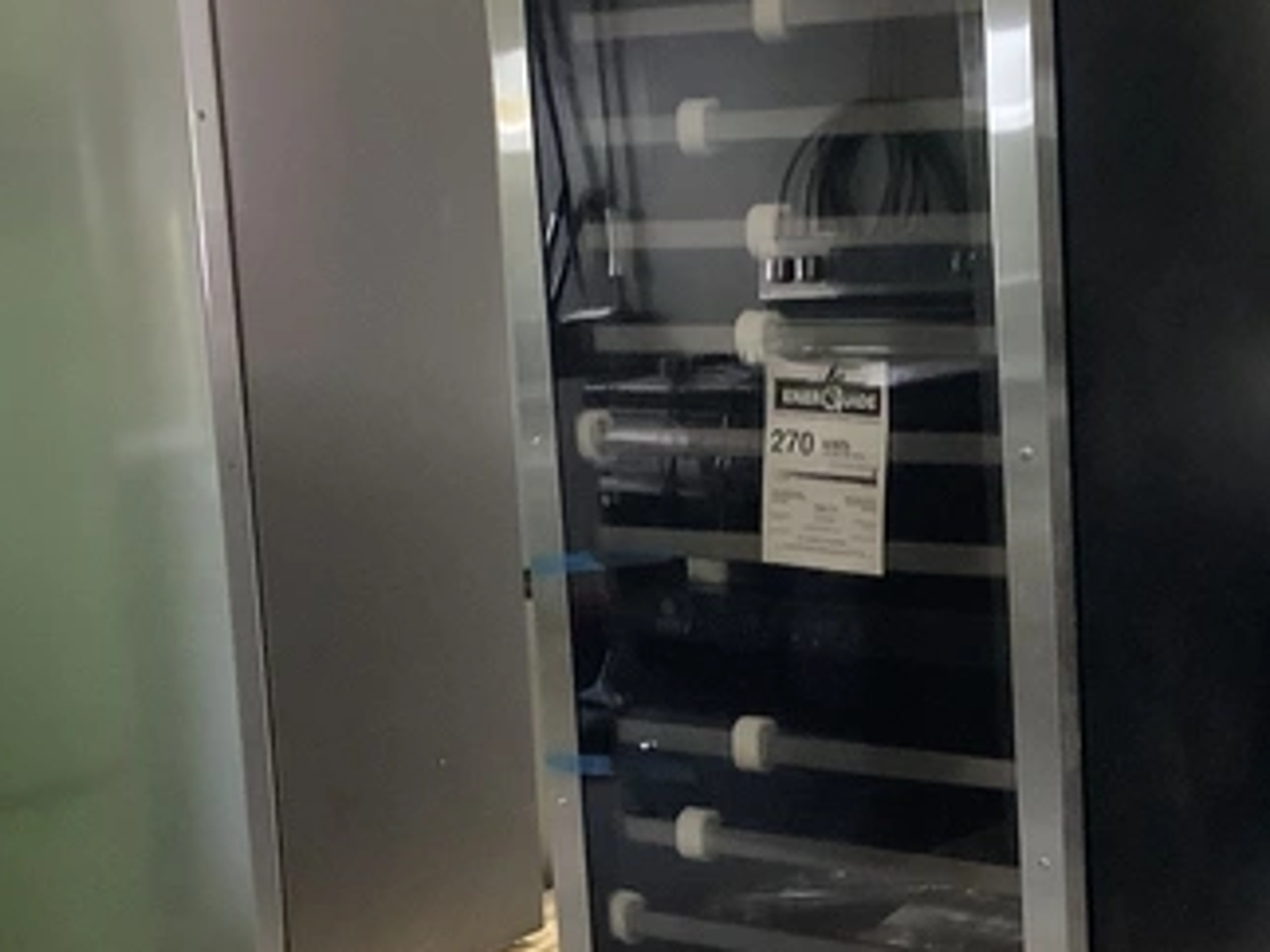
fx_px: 2641
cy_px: 620
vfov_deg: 20.4
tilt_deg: -11.8
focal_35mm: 72
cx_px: 920
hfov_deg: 26.8
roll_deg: +2.8
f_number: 2.4
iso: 400
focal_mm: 3.3
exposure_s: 1/30
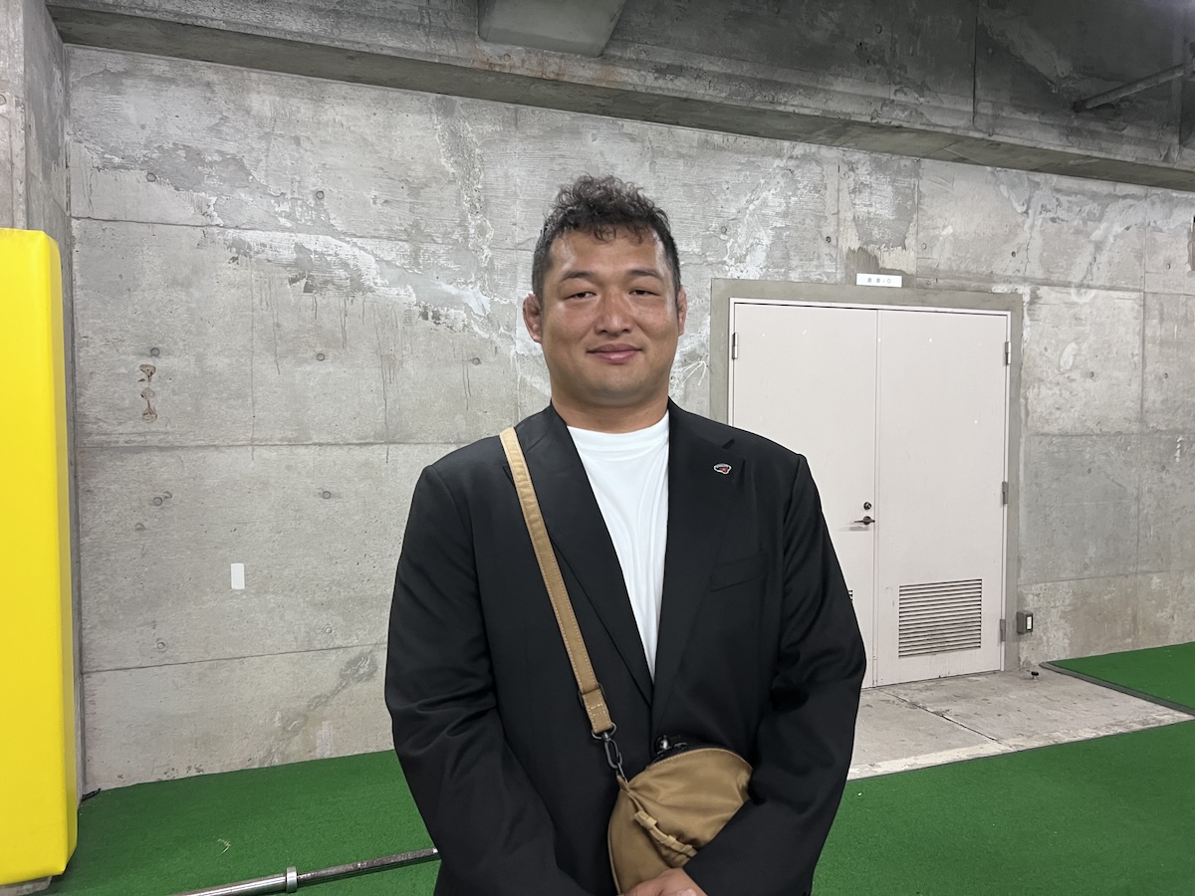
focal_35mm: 26
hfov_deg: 67.3
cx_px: 598
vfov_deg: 53.1
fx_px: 898
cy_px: 448
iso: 250
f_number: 1.5
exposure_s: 1/50
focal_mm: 5.7
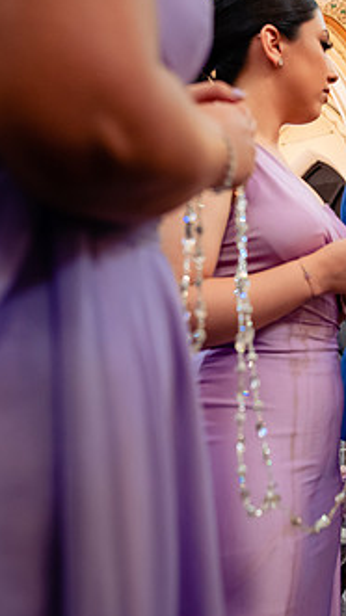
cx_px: 309
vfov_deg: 46.2
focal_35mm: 44
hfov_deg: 26.2
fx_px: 718
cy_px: 260
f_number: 2.8
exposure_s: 1/100
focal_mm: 24
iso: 1250
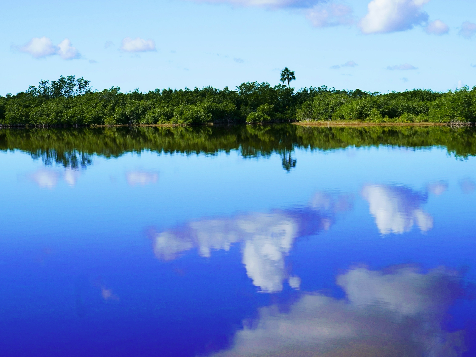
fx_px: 839
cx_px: 323
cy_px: 208
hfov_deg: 31.4
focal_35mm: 61
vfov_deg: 24.0
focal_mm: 32
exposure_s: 1/80
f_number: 11
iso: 100
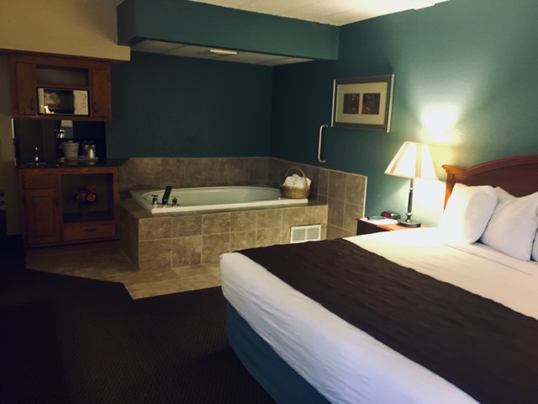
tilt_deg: -10.2
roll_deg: -0.9
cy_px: 202
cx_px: 269
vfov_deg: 48.2
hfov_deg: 61.7
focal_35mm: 29
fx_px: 451
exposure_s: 1/15
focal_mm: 4.15
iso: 400
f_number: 2.2
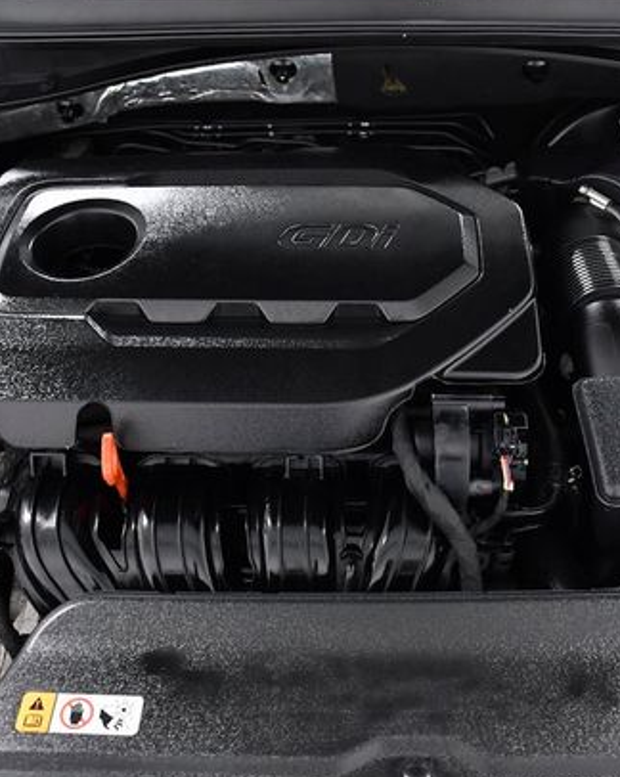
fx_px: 919
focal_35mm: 40
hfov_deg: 37.1
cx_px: 385
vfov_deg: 45.8
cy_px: 384
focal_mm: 18
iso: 1000
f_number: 5
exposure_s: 1/80
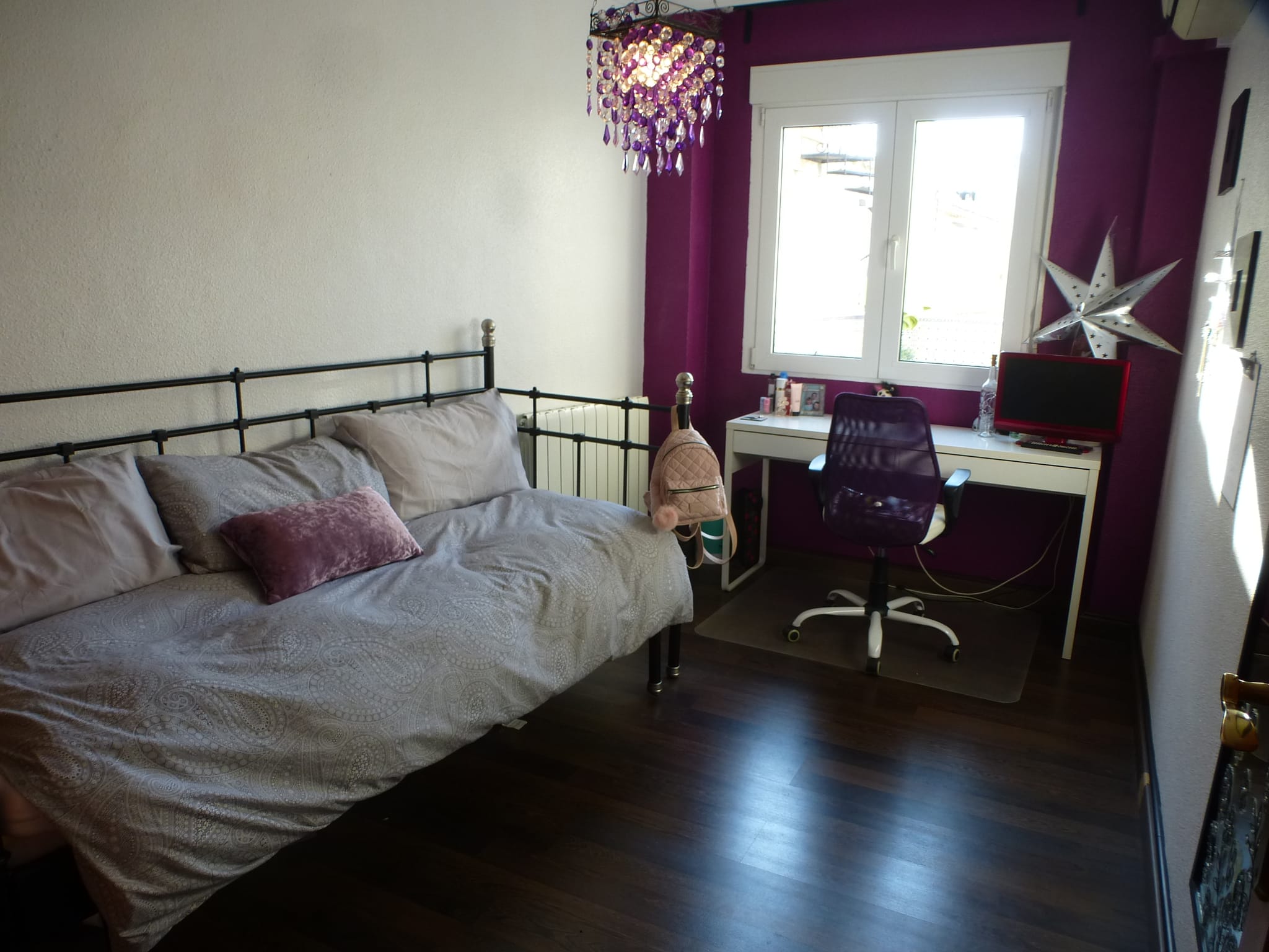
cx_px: 634
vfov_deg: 56.8
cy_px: 476
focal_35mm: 24
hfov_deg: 71.6
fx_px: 880
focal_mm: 4.3
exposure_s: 1/60
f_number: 3.3
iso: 160
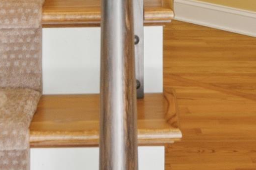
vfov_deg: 9.0
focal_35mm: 145
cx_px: 154
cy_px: -153
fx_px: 1029
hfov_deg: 14.2
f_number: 7.1
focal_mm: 20
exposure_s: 1/25
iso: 500
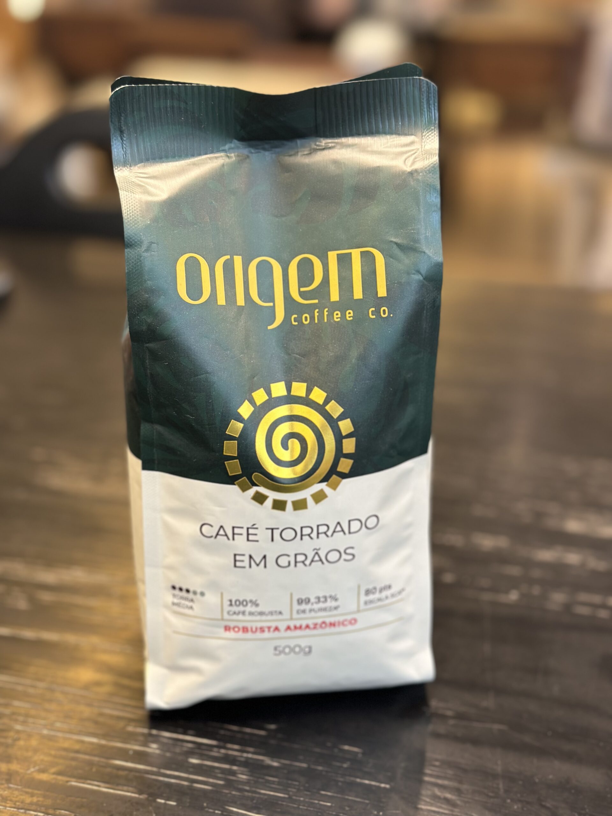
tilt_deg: -26.2
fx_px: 1131
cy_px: 408
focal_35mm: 48
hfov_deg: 30.3
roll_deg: -1.0
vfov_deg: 39.7
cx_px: 306
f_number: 1.78
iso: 125
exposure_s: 1/60
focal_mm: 6.86
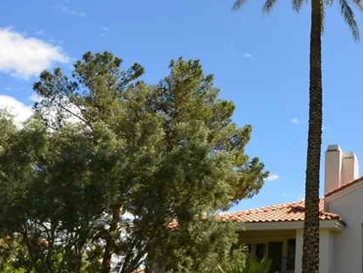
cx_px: 334
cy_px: 144
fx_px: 441
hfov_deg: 40.9
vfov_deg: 34.4
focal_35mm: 42
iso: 160
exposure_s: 1/250
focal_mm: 6.7
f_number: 10
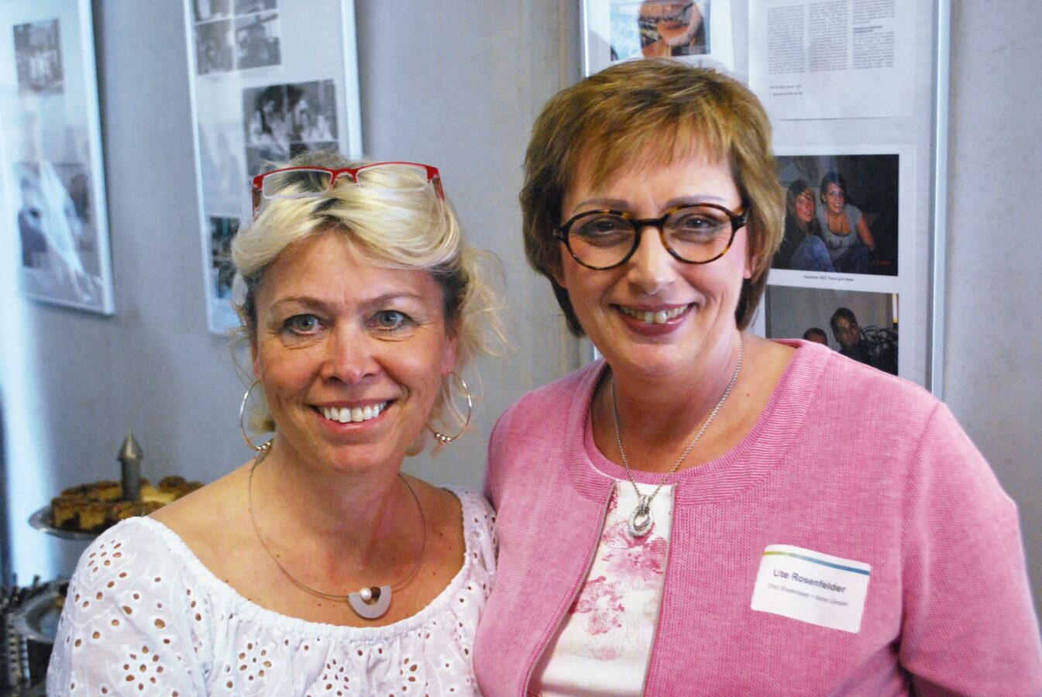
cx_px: 521
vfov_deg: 29.9
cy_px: 348
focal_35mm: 45
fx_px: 1304
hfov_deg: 43.6
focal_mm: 30
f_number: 4.8
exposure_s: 1/25
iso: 1600
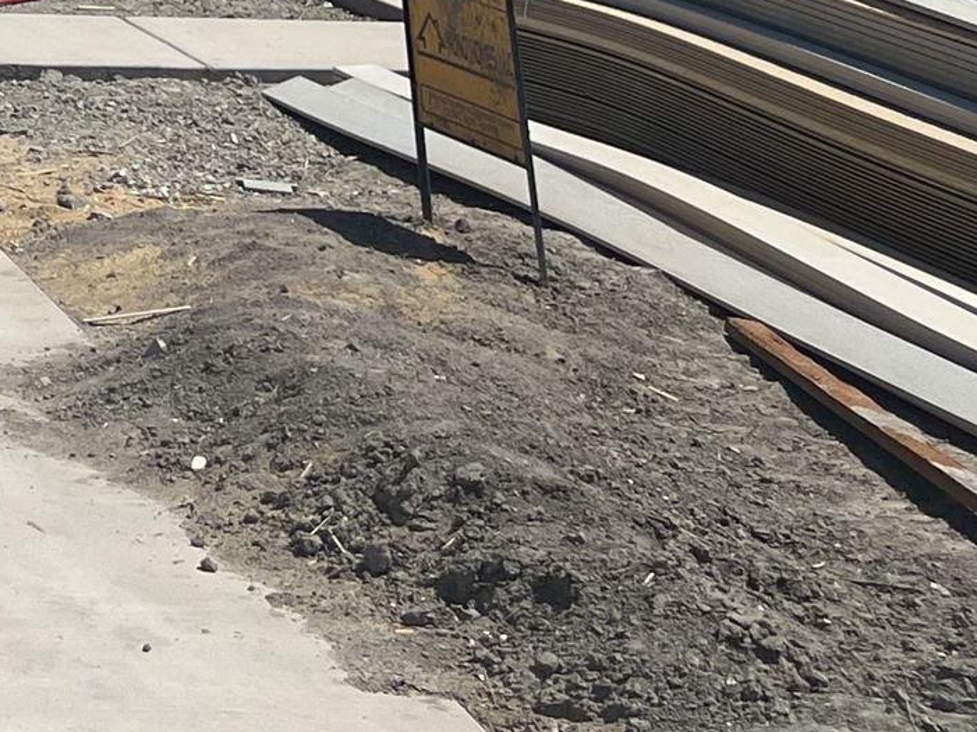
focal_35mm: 114
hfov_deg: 14.9
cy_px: -598
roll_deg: -0.5
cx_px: -817
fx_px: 3216
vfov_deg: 11.9
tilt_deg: +4.0
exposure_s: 1/6579
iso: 50
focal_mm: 5.7
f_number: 1.5
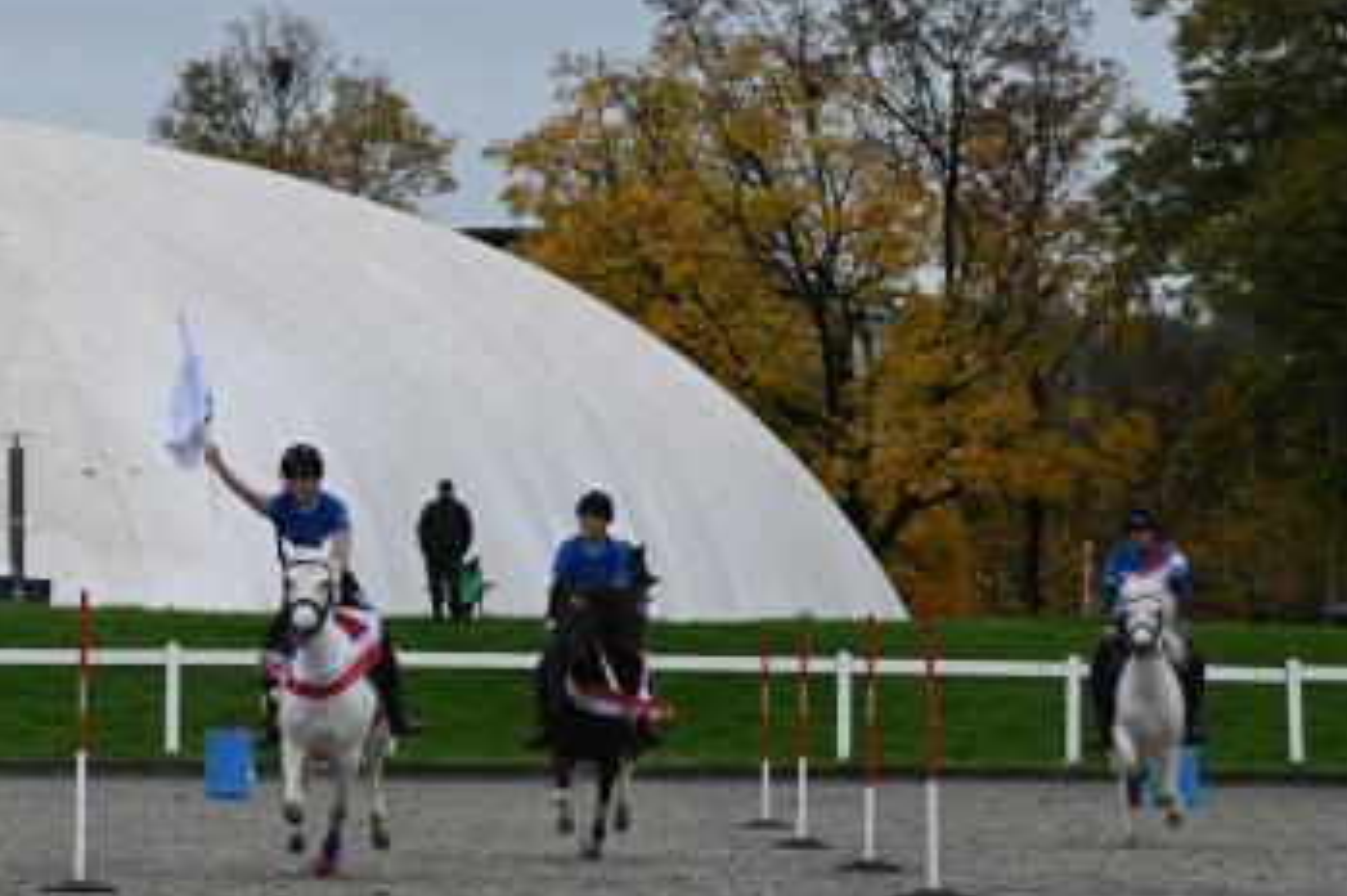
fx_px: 9420
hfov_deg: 8.1
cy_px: 672
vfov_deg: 5.4
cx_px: 81
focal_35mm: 252
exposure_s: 1/800
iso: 640
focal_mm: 110
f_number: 4.5
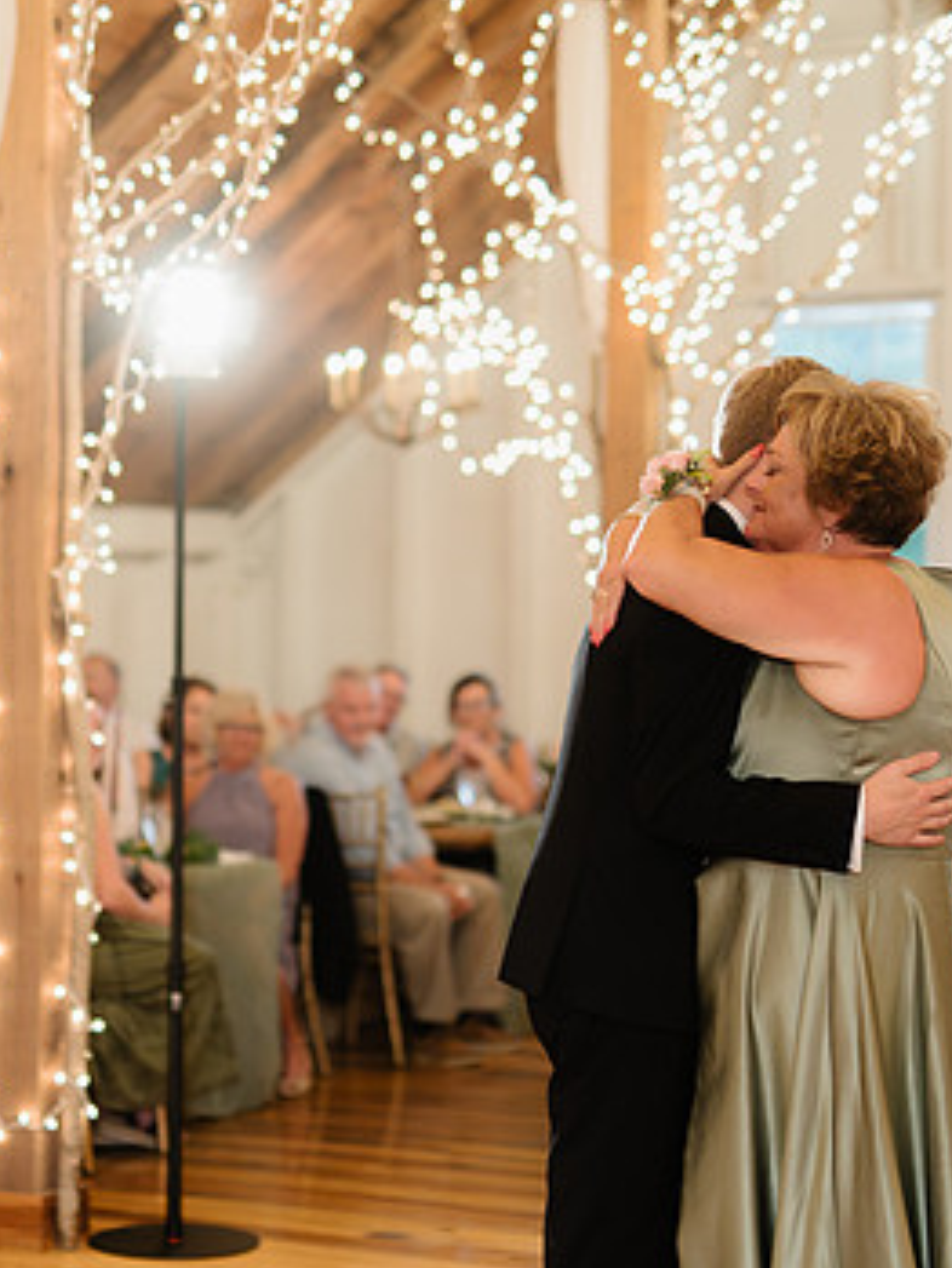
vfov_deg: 22.7
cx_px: 271
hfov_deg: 17.1
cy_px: 686
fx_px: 3152
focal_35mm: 86
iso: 800
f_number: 1.8
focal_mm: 50
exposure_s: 1/200
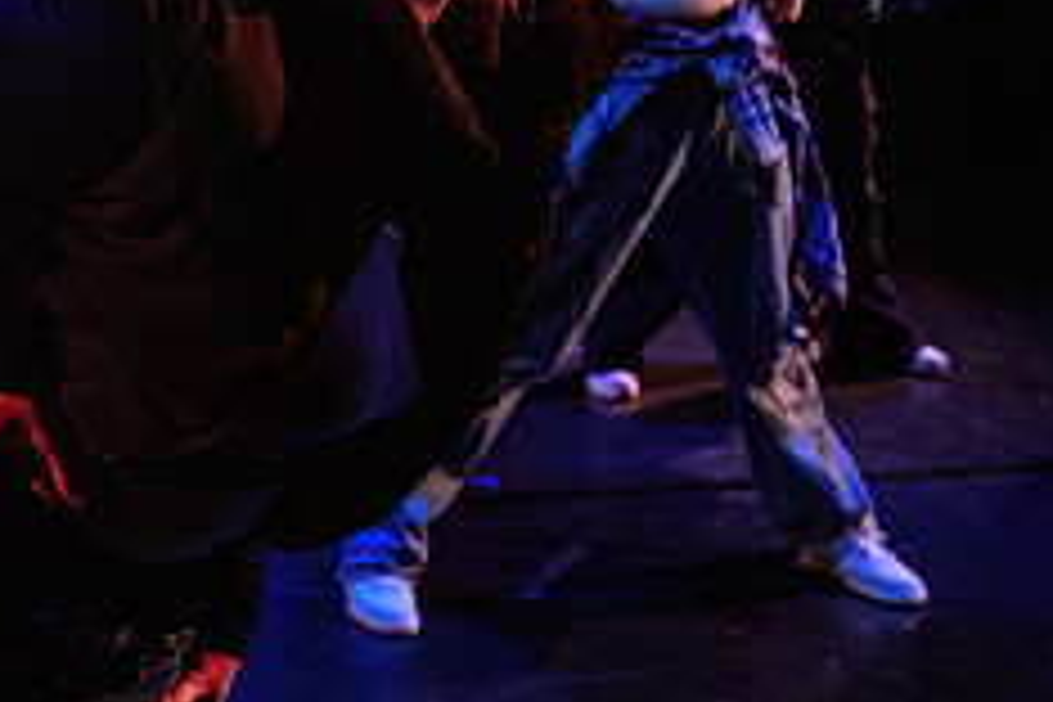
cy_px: 179
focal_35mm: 69
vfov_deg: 19.6
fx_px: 2018
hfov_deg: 25.6
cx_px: -275
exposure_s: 1/300
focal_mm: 24
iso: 1600
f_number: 2.8
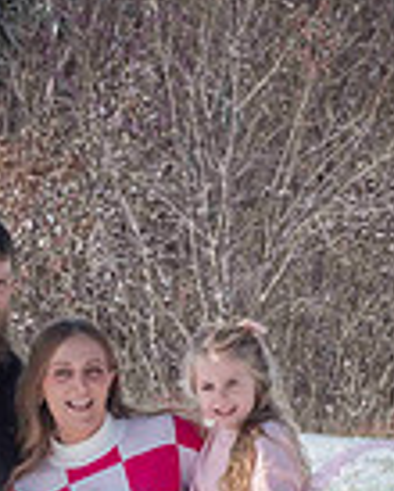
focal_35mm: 318
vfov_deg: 6.1
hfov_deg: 4.9
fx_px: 4625
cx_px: 136
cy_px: 514
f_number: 16
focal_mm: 80
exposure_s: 1/1000
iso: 640
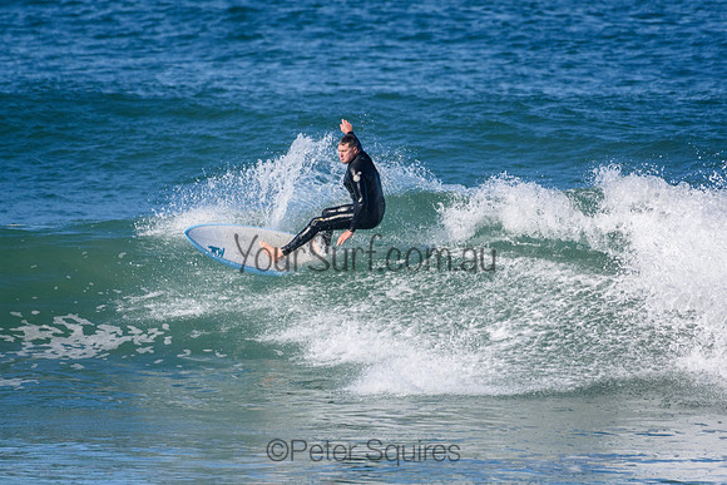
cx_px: 364
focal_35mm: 750
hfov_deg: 2.7
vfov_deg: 1.8
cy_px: 242
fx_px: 15151
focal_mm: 500
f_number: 5.6
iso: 640
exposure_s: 1/4000
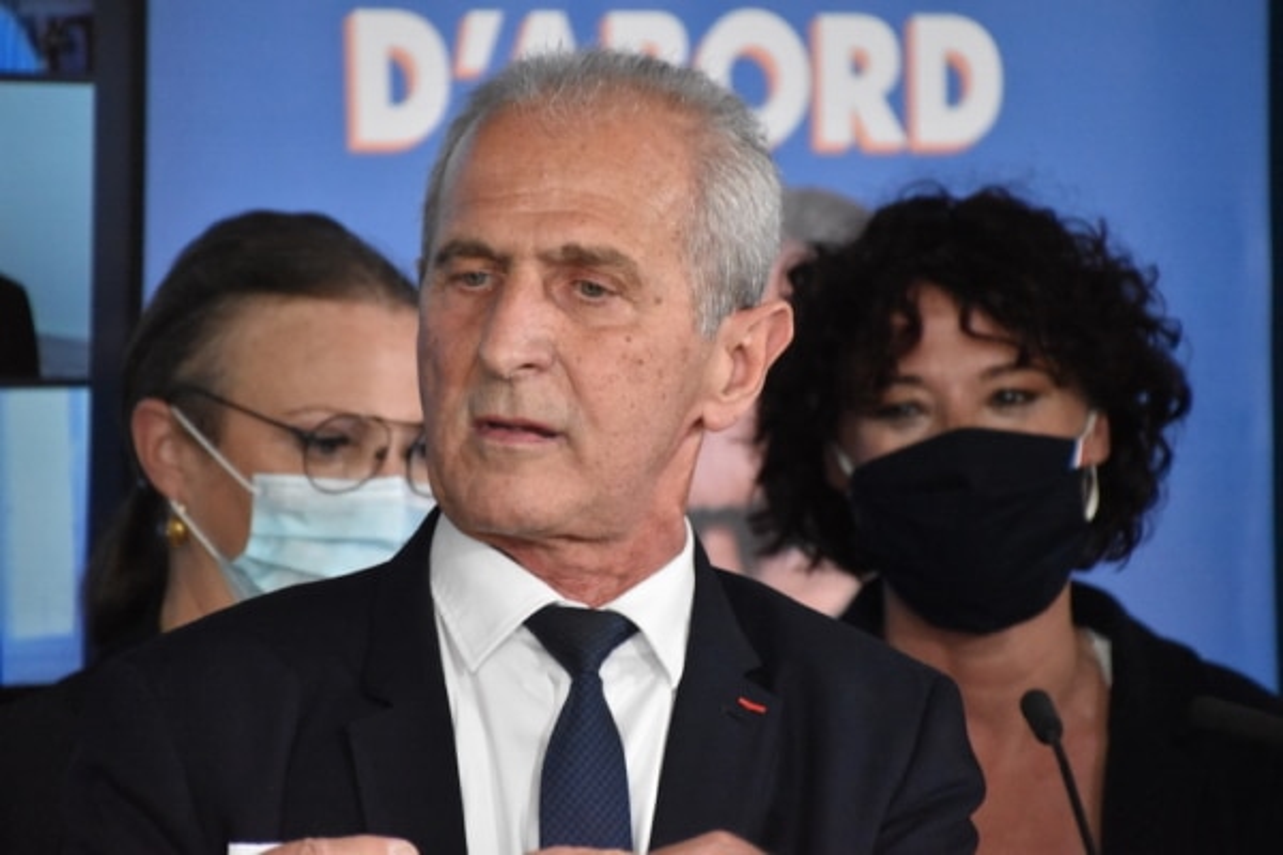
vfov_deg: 3.1
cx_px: 642
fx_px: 16036
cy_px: 428
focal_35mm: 450
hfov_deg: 4.6
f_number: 6.3
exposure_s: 1/500
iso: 6400
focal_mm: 300
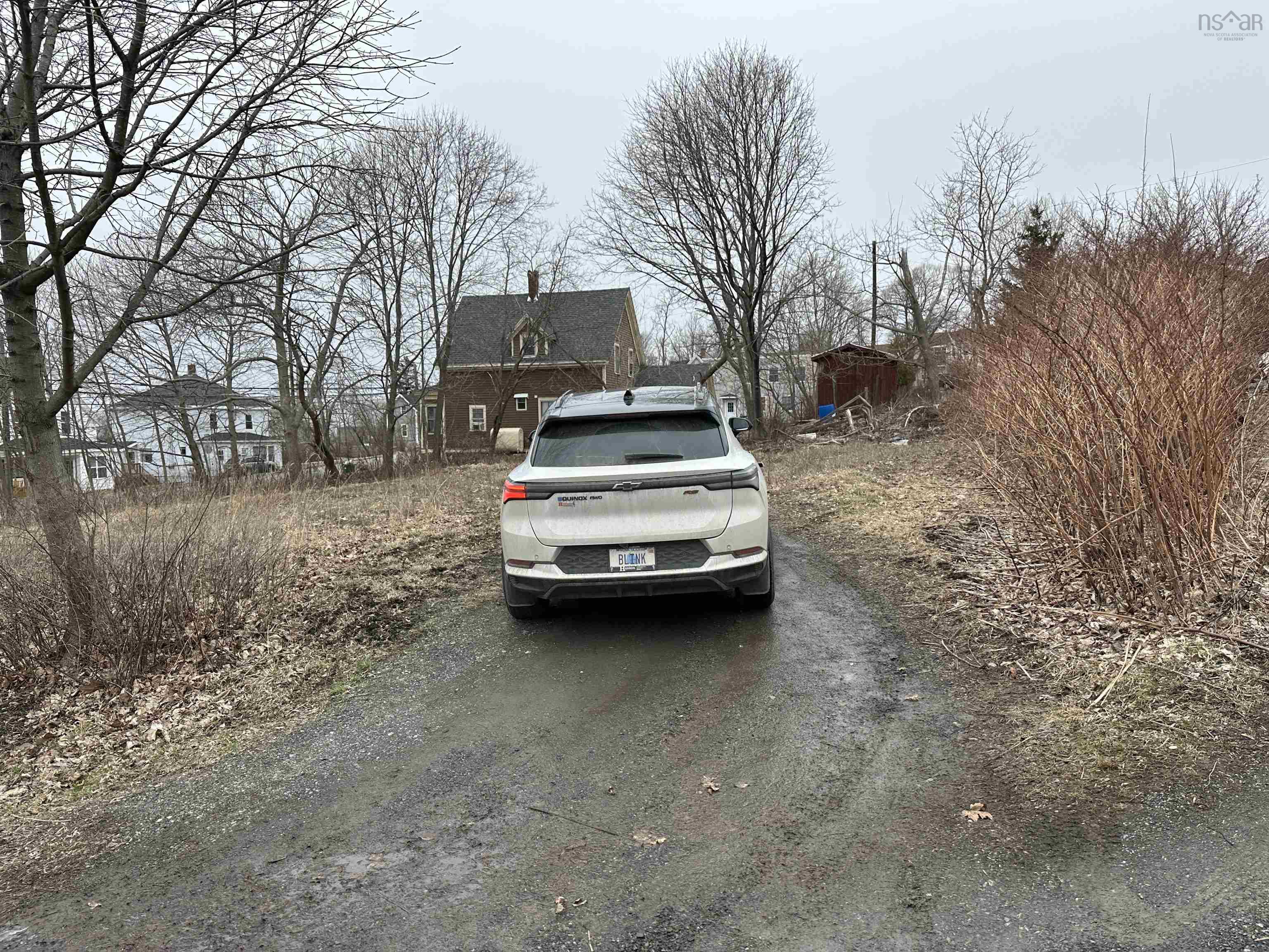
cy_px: 476
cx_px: 634
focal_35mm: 24
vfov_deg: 56.8
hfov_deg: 71.6
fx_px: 880
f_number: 1.78
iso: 80
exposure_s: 1/1812
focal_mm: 6.86
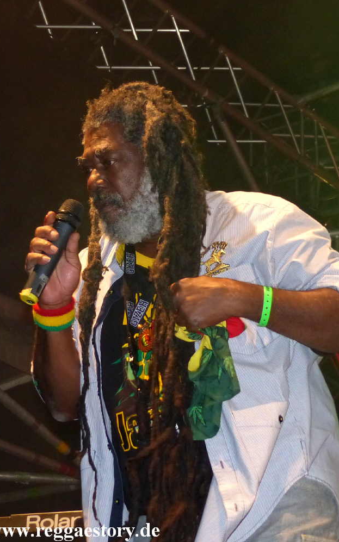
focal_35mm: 67
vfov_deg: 30.6
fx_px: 991
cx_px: 179
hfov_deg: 19.4
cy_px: 271
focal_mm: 11.4
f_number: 2.8
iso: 400
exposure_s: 1/60
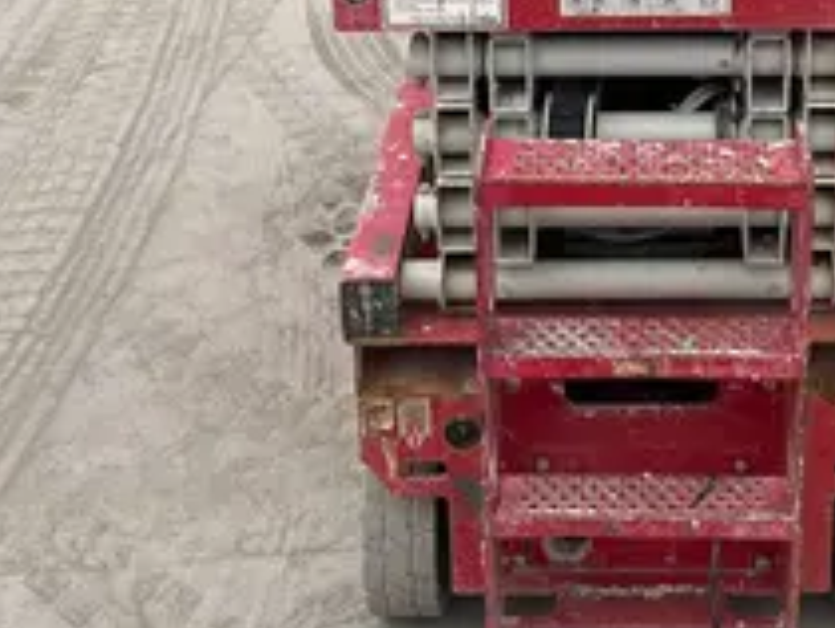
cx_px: 624
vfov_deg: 20.3
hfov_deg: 28.1
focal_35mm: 68
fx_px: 1642
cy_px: -121
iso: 50
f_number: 1.6
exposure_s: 1/793
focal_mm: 5.1
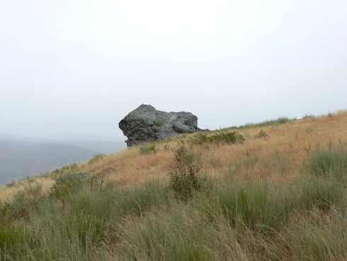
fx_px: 461
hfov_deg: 41.2
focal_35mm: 46
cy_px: 130
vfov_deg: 31.5
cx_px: 174
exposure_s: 1/200
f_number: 4
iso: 64
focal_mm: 7.9
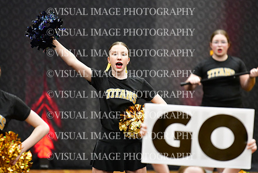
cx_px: 121
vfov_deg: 4.0
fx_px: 2475
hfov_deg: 6.0
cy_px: 84
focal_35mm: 345
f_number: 3.2
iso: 5000
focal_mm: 200
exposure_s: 1/500
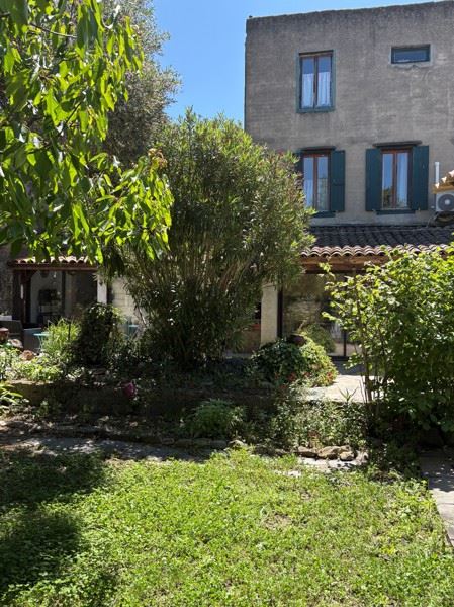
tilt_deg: +1.0
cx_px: 227
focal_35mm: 26
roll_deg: -0.4
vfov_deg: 67.3
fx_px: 455
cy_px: 304
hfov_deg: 53.0
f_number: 1.6
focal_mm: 5.96
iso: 64
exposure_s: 1/1196
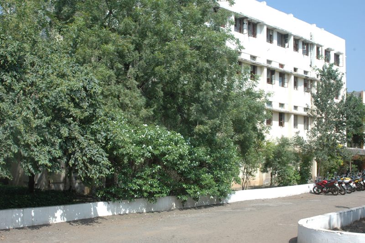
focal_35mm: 42
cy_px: 122
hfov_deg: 46.4
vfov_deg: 31.8
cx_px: 182
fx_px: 425
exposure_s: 1/125
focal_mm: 28
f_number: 13
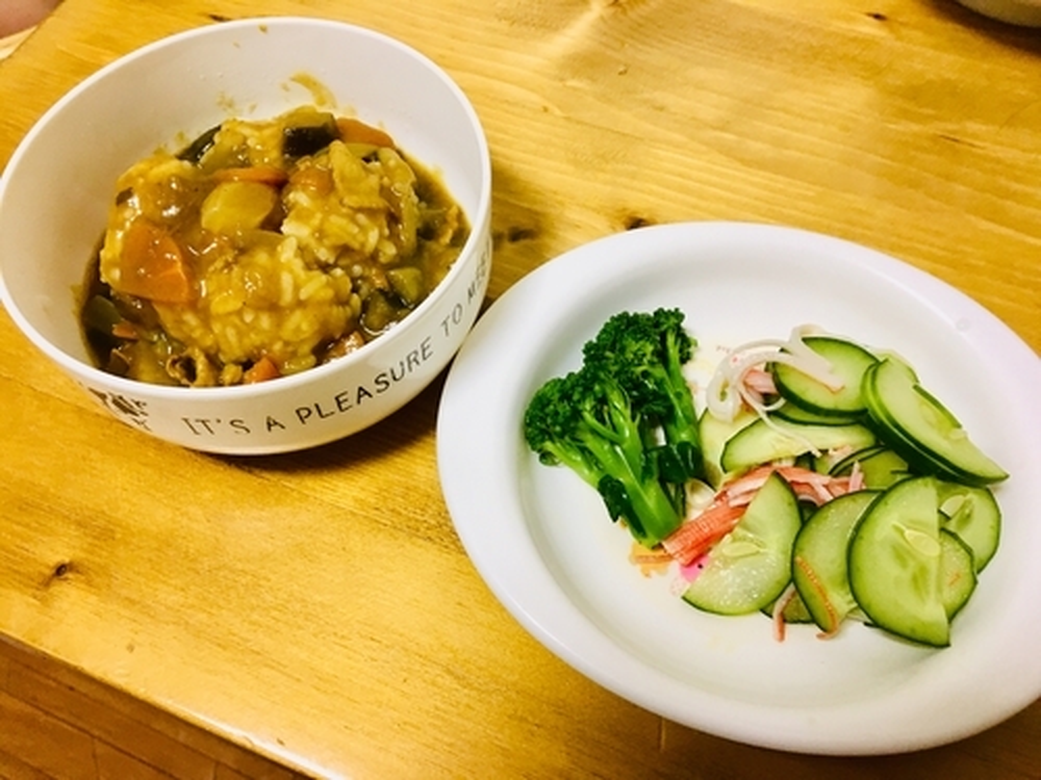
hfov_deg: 61.7
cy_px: 390
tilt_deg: -61.6
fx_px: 872
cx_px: 520
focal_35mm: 29
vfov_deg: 48.2
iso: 125
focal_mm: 4.15
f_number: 2.2
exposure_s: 1/33
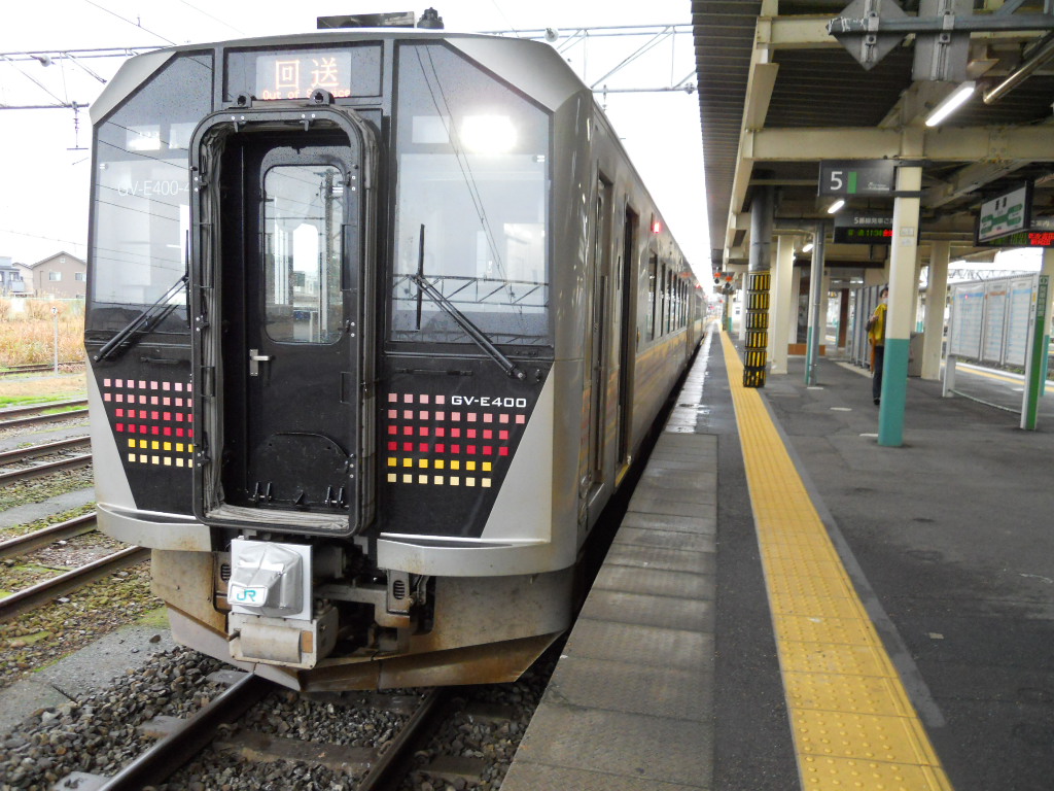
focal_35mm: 28
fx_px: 853
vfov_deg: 49.7
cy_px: 396
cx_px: 527
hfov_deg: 63.4
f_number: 2.7
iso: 400
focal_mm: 5
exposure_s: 1/125
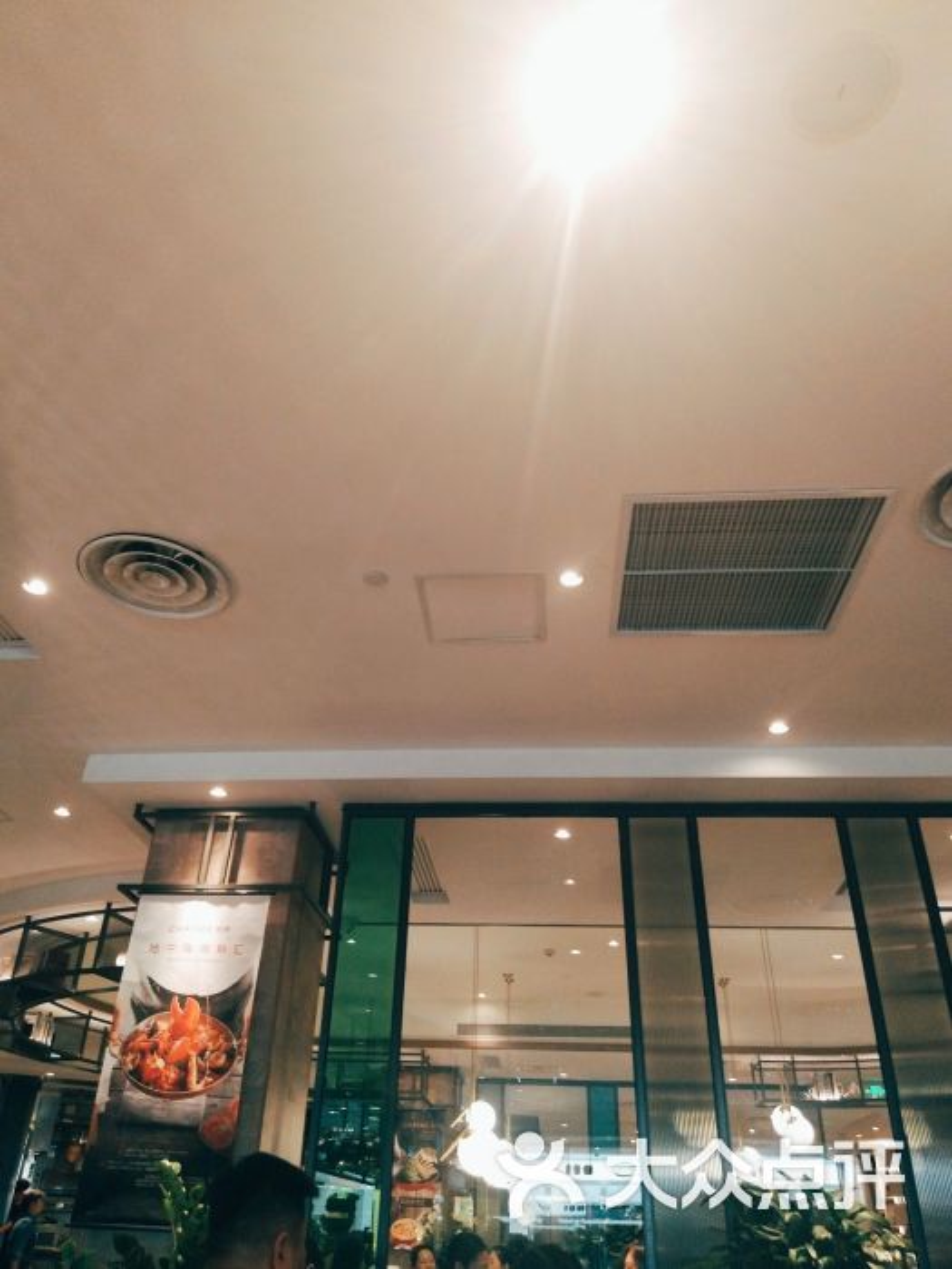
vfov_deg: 67.3
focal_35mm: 26
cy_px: 634
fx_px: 953
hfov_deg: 53.1
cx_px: 476
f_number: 2
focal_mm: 3.88
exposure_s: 1/33.3
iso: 250
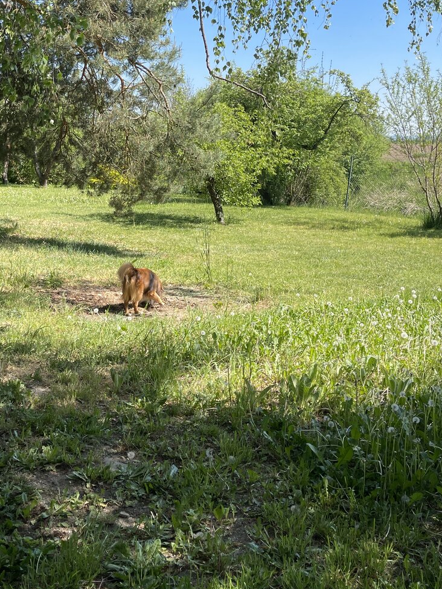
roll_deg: +0.1
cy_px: 218
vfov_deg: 45.4
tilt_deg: -6.5
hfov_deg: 35.1
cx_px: 198
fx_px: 698
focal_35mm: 41
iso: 32
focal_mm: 5.1
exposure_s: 1/1439
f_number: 1.6
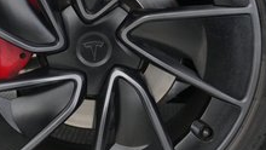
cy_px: 53
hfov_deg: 27.8
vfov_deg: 15.9
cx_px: 105
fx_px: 536
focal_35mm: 76
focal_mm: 25
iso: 8000
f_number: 2.8
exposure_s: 1/160
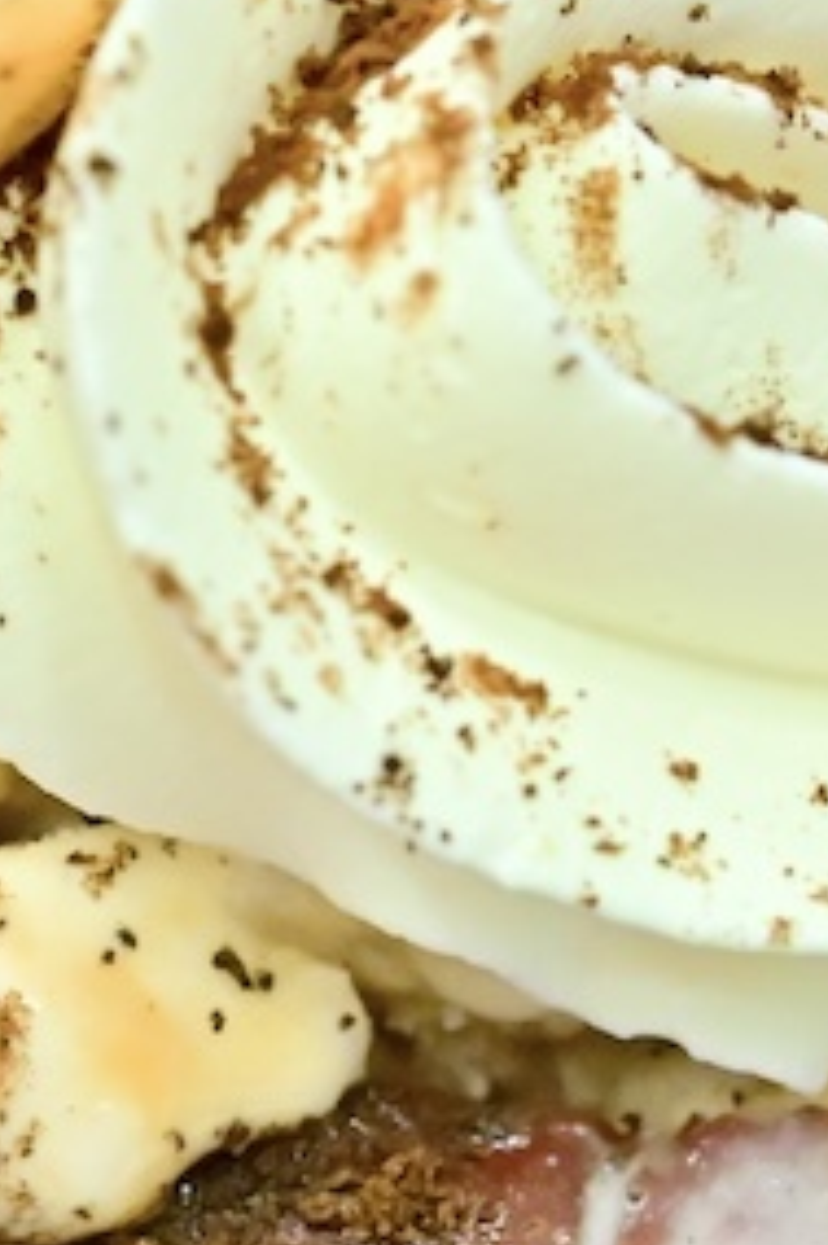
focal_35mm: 317
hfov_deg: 4.3
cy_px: 763
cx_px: -66
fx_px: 10949
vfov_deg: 6.5
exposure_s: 1/125
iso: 4000
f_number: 5.6
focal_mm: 60
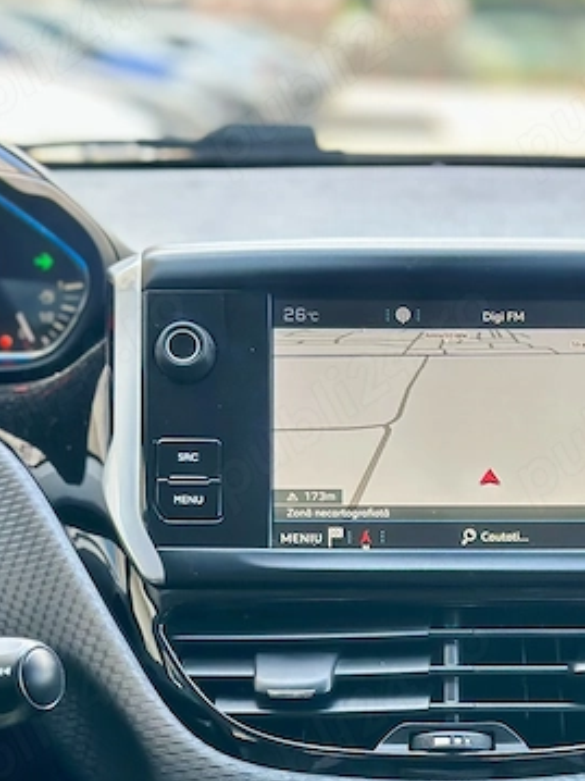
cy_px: 798
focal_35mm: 107
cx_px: 502
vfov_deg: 17.9
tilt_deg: -16.5
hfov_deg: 13.7
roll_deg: -3.6
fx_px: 2412
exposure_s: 1/231
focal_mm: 6.86
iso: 80
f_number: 1.78
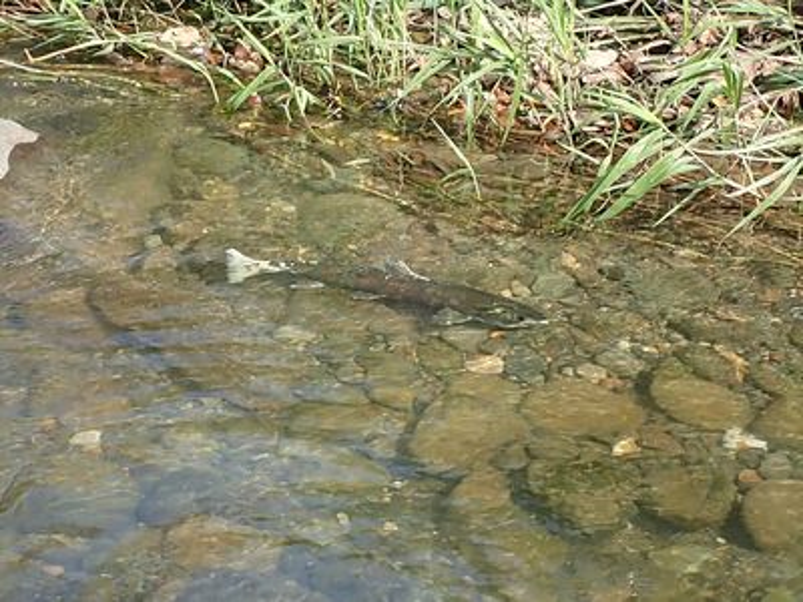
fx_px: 2320
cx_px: 402
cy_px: 301
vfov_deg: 14.8
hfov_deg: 19.6
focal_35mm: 100
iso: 500
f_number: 4.9
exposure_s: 1/250
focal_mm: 18
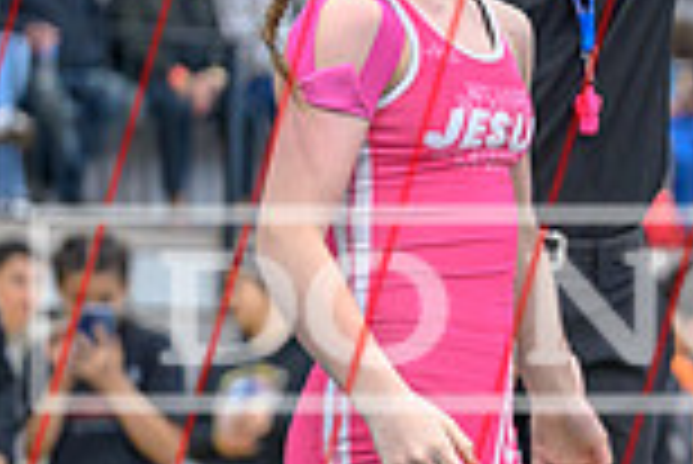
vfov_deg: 3.6
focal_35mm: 379
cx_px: 1218
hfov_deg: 5.4
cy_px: 298
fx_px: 7302
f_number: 2.8
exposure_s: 1/500
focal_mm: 79
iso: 2000
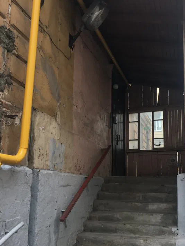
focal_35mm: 39
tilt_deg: +14.5
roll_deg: +0.1
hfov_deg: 36.8
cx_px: 100
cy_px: 123
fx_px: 278
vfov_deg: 47.9
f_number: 2.2
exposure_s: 1/100
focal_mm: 4.15
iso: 25
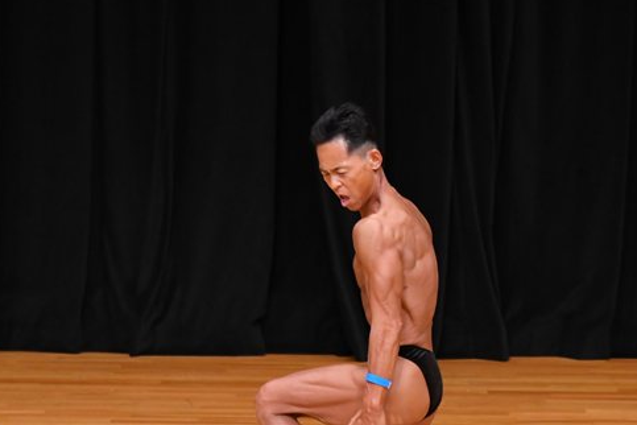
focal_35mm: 457
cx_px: 408
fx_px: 8086
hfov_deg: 4.5
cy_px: 301
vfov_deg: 3.0
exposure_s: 1/400
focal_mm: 190
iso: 3200
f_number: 5.6
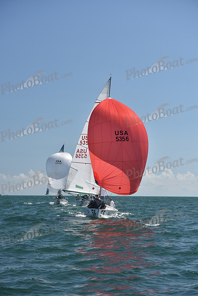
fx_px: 742
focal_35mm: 90
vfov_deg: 22.6
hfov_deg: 15.2
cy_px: 148
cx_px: 99
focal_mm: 90
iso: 250
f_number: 5
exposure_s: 1/1250
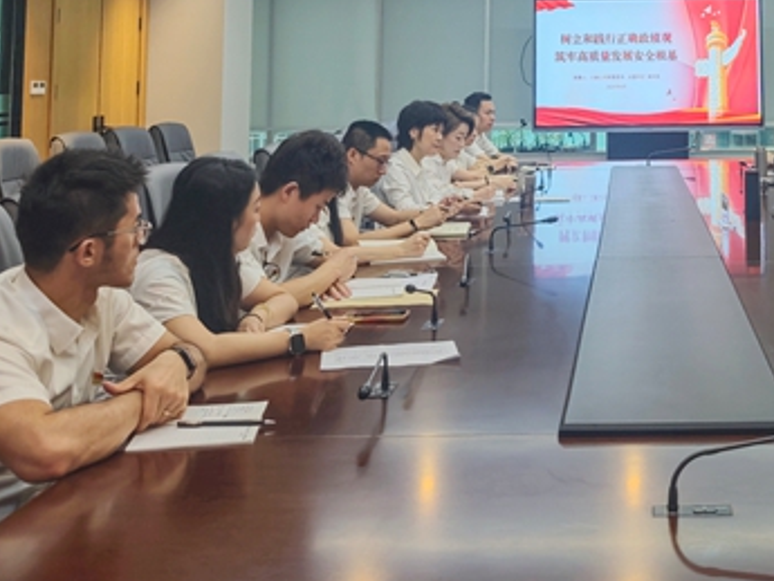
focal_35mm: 50
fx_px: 1118
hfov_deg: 36.1
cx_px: 682
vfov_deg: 27.1
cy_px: -34
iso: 500
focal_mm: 6.55
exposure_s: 1/149
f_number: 1.62
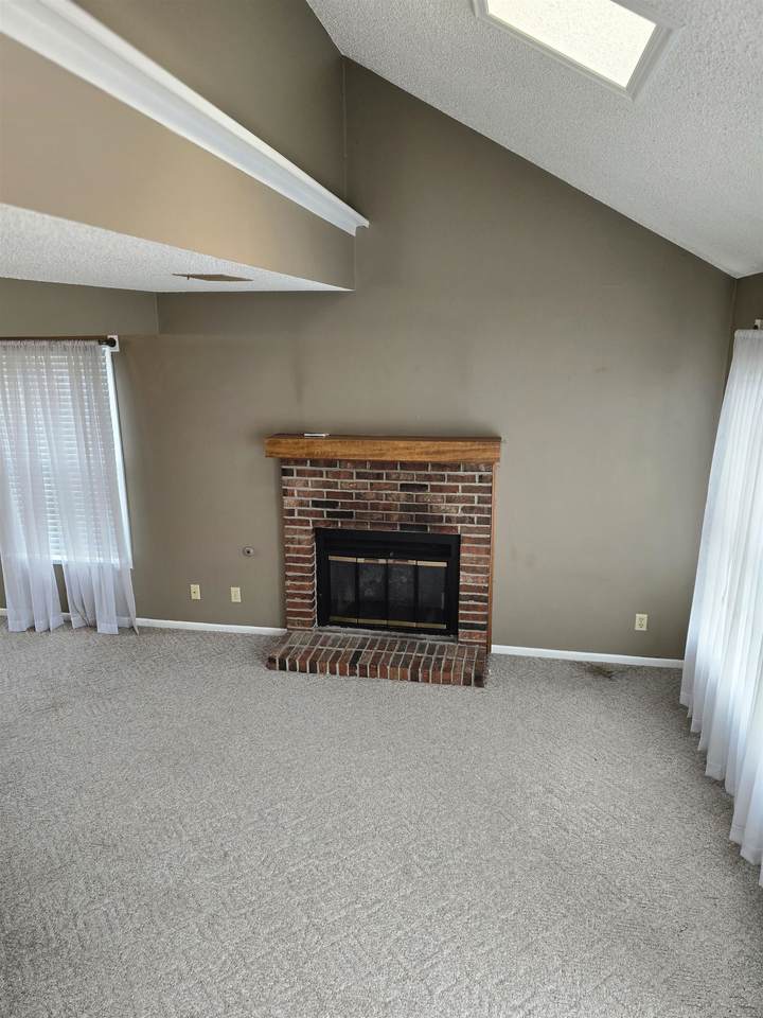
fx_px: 676
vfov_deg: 73.9
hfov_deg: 58.9
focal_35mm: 23
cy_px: 509
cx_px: 382
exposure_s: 1/120
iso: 64
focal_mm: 6.3
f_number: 1.7
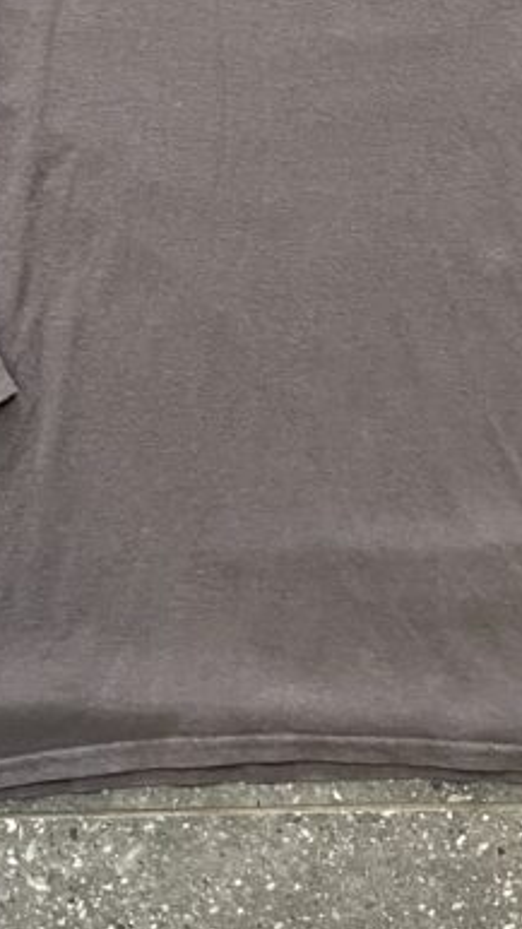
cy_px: 161
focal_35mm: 94
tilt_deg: -82.9
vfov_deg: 22.3
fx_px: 2314
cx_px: 313
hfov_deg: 12.9
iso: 200
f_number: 1.8
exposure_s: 1/50
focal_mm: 4.25
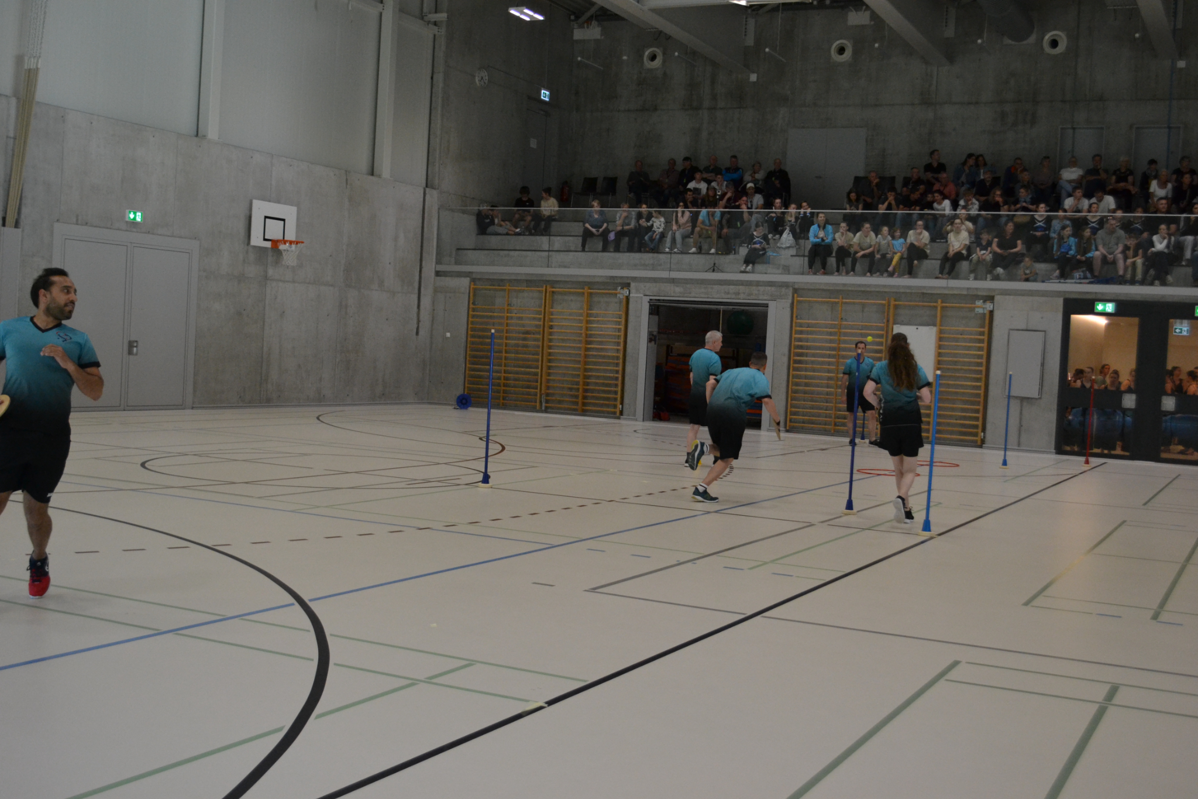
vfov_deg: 34.2
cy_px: 400
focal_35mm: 39
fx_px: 1298
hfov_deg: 49.6
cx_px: 599
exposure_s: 1/500
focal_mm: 26
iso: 1400
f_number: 4.2
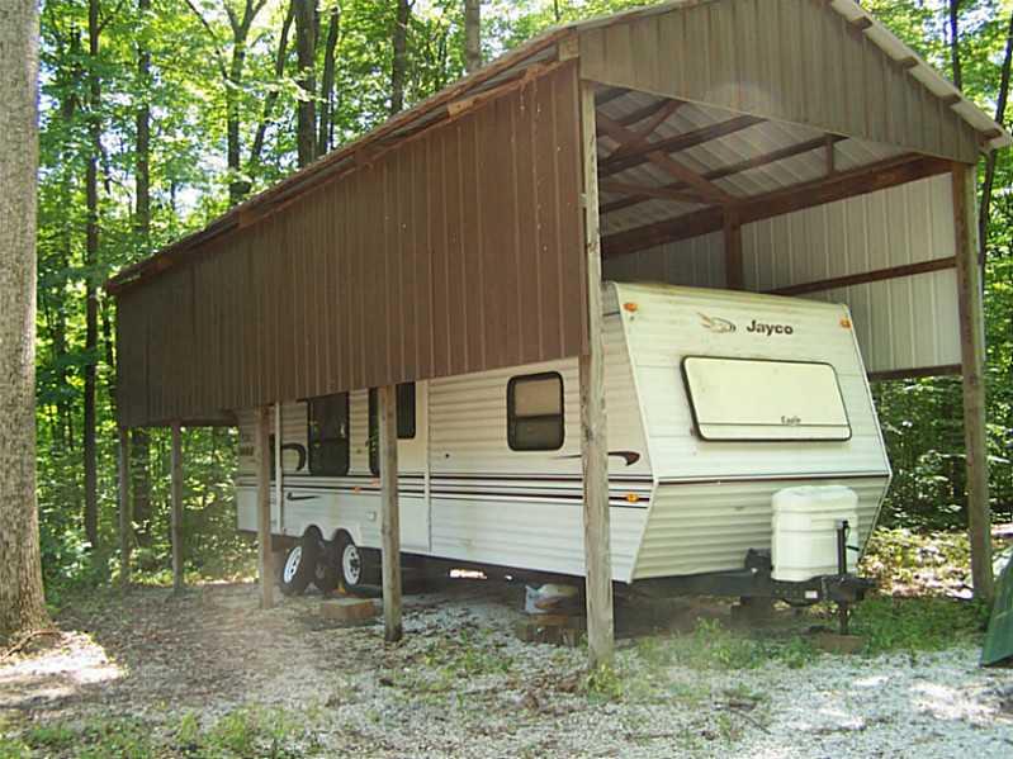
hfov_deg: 49.0
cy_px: 380
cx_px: 506
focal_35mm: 38
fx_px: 1112
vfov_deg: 37.7
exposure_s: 1/60
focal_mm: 6.3
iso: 140
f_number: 2.8
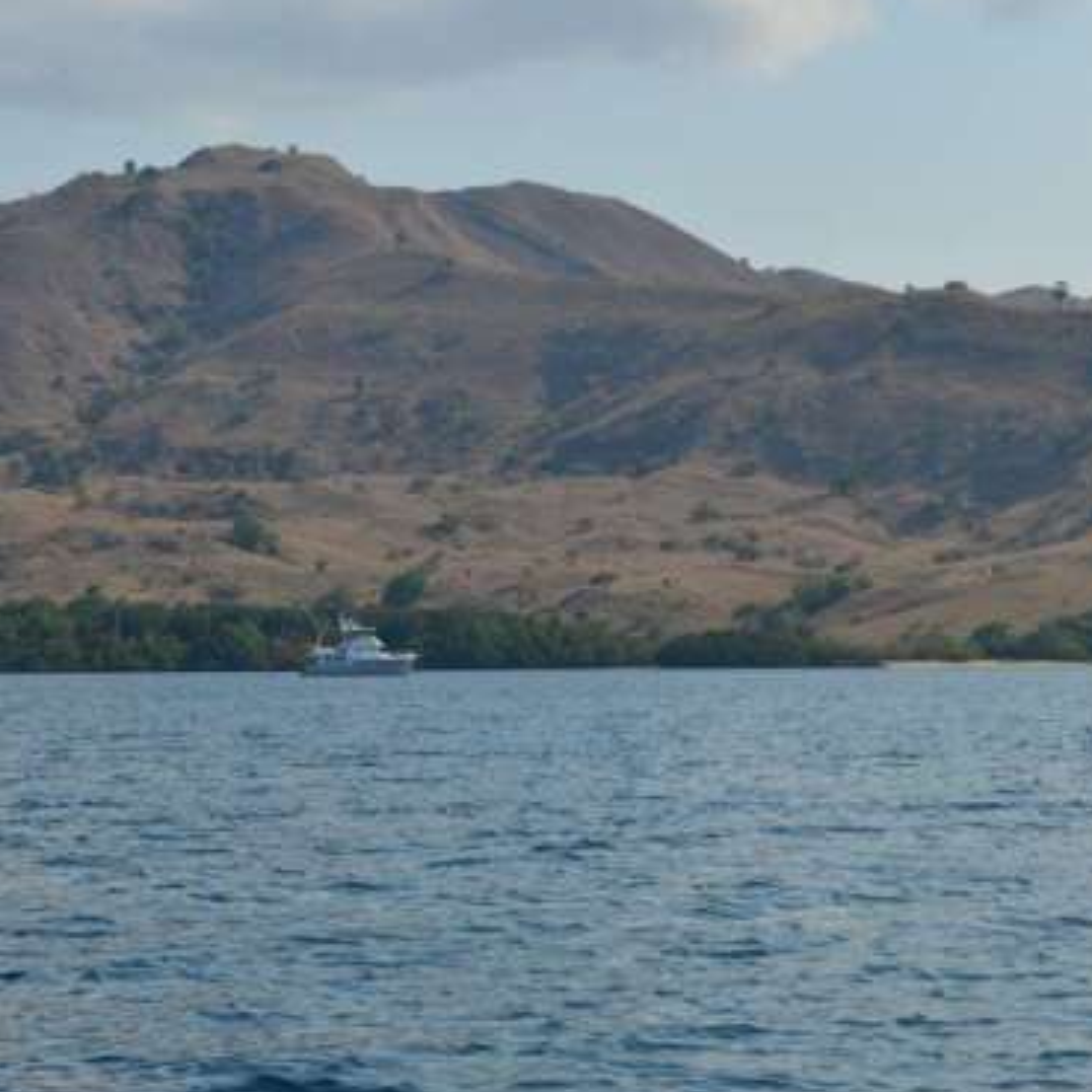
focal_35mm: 129
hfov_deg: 13.4
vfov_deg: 13.5
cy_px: 621
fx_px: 4604
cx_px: 944
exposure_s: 1/500
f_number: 11
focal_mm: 70
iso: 250
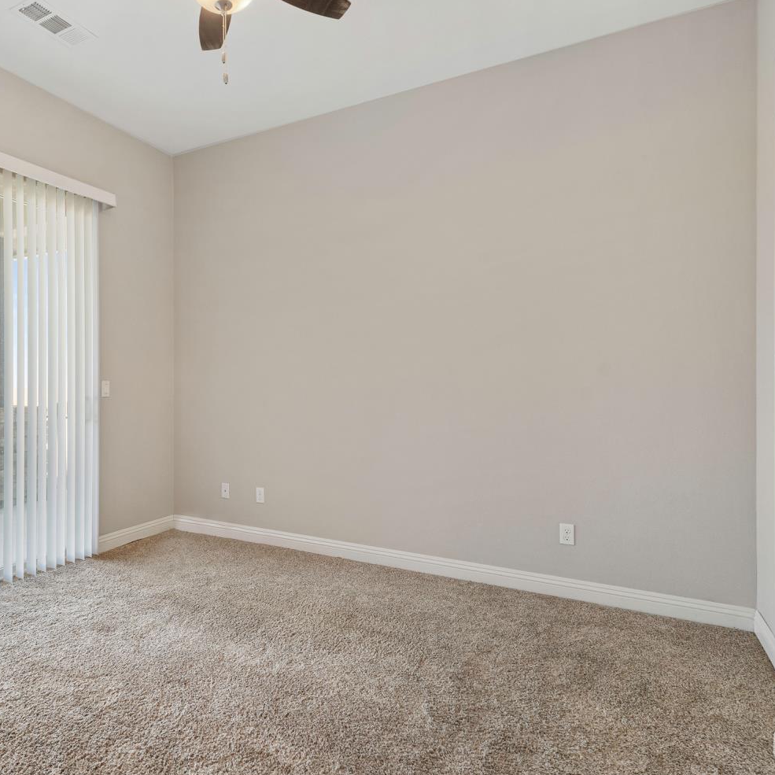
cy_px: 391
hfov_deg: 67.6
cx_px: 255
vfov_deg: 69.6
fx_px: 557
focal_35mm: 22
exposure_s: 1/4
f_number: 7.1
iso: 400
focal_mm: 17
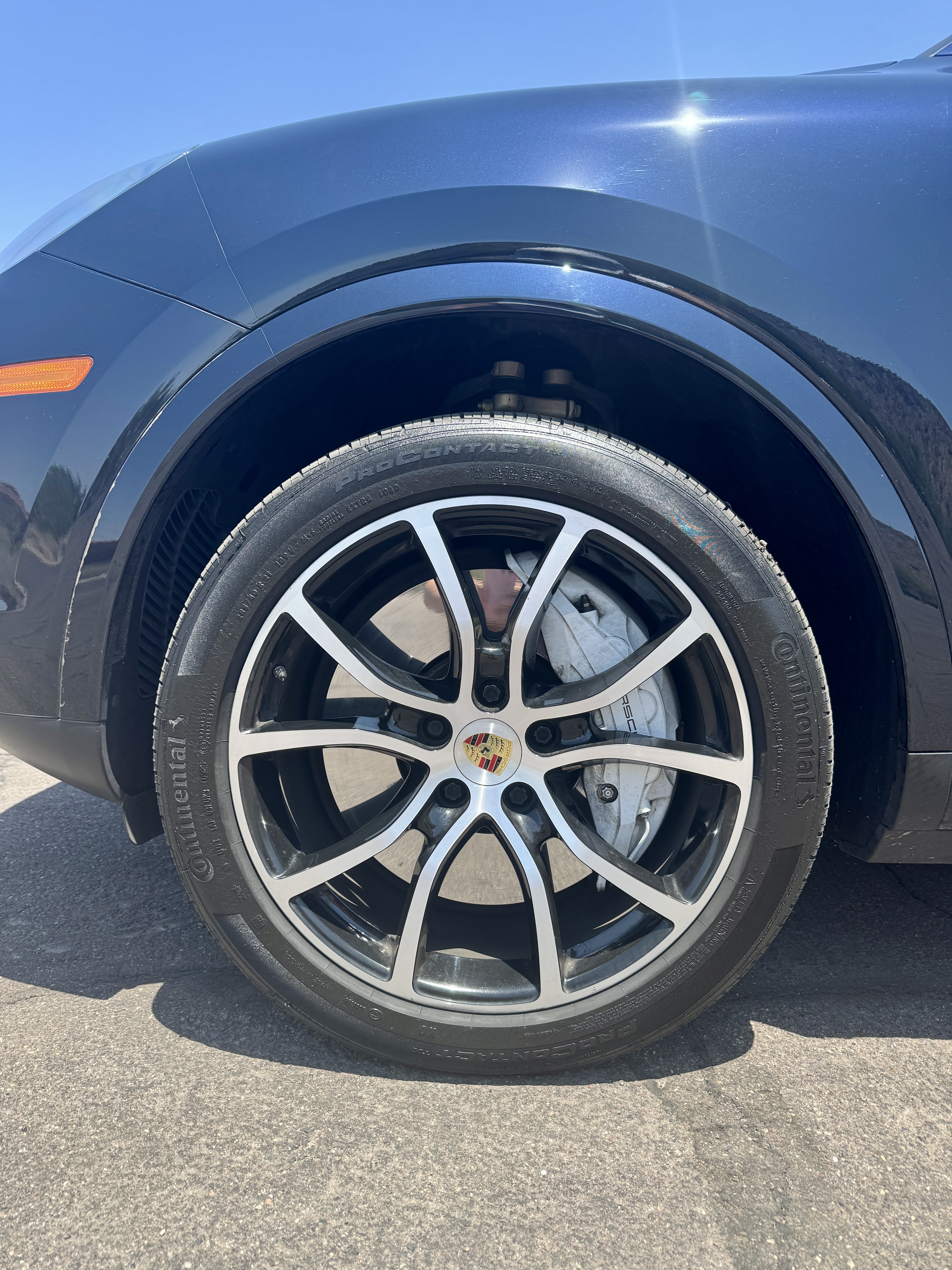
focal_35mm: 24
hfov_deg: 56.8
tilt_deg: -4.2
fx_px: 880
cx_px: 476
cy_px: 635
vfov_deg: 71.6
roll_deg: -0.7
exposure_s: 1/1261
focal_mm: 6.76
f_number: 1.78
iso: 80
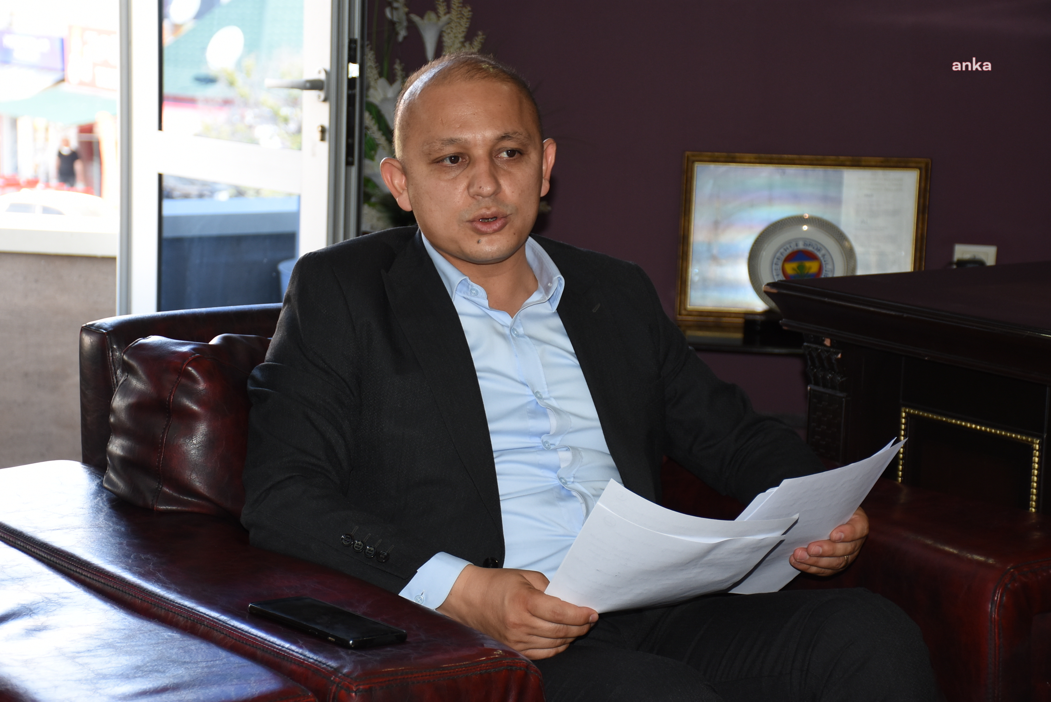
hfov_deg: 26.0
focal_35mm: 78
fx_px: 2279
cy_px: 351
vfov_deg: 17.5
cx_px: 526
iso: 400
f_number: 4.8
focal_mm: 52
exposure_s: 1/60
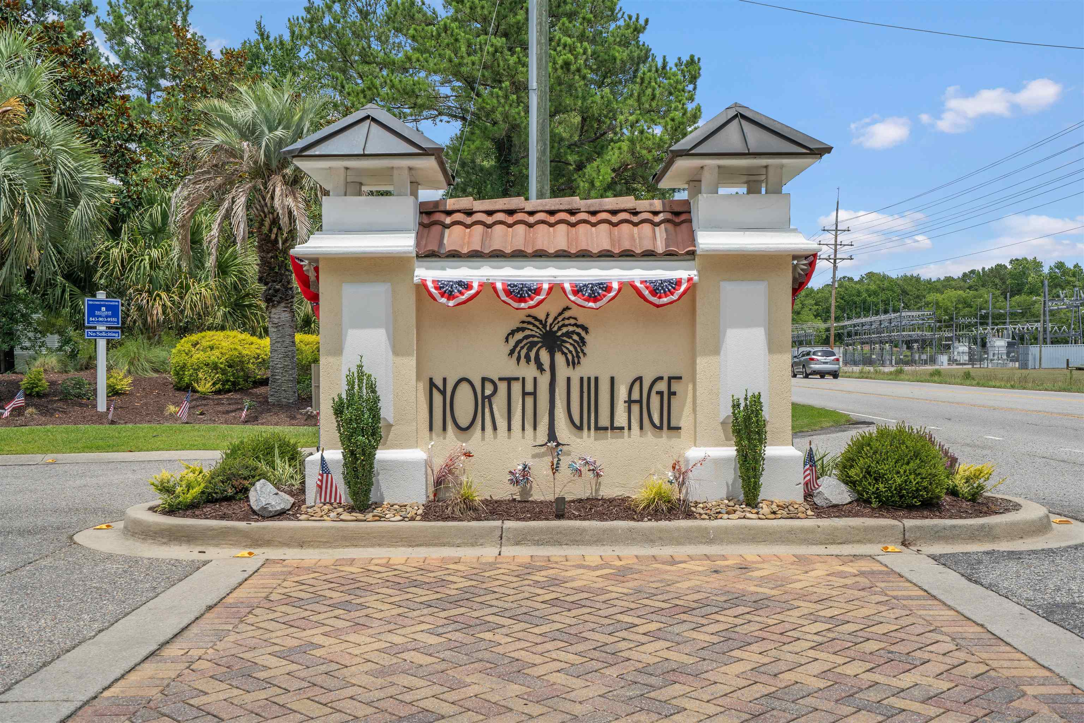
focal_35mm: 35
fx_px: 1054
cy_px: 362
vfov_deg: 37.9
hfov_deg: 54.4
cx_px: 542
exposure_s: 1/250
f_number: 8
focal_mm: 35
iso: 100
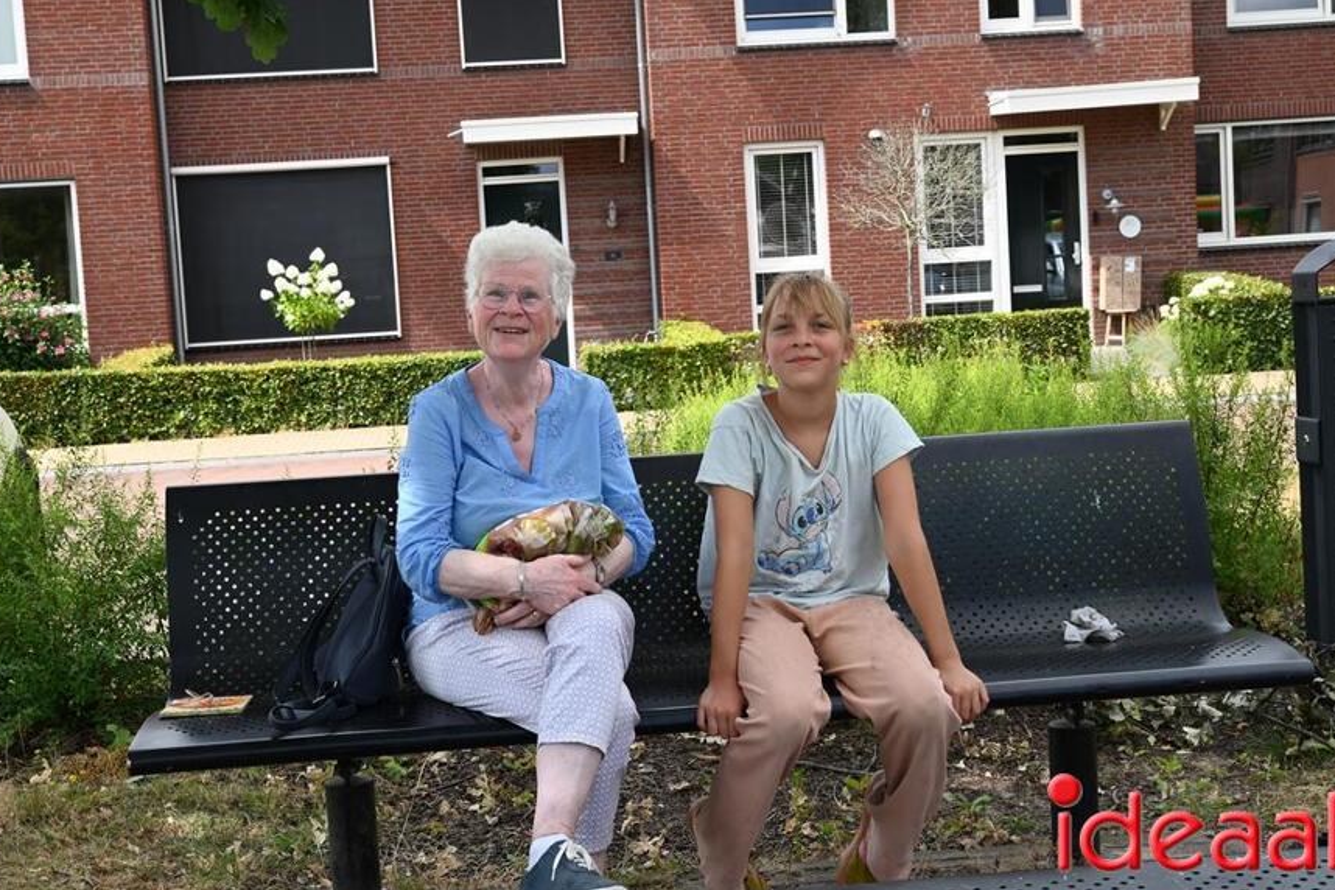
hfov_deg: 38.2
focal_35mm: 52
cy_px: 435
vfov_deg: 26.0
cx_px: 649
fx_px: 1928
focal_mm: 45
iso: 640
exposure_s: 1/400
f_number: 10
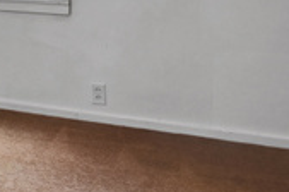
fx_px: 681
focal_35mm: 85
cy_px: -75
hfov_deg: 18.0
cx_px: -258
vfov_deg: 15.1
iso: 640
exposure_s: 1/50
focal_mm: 14
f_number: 4
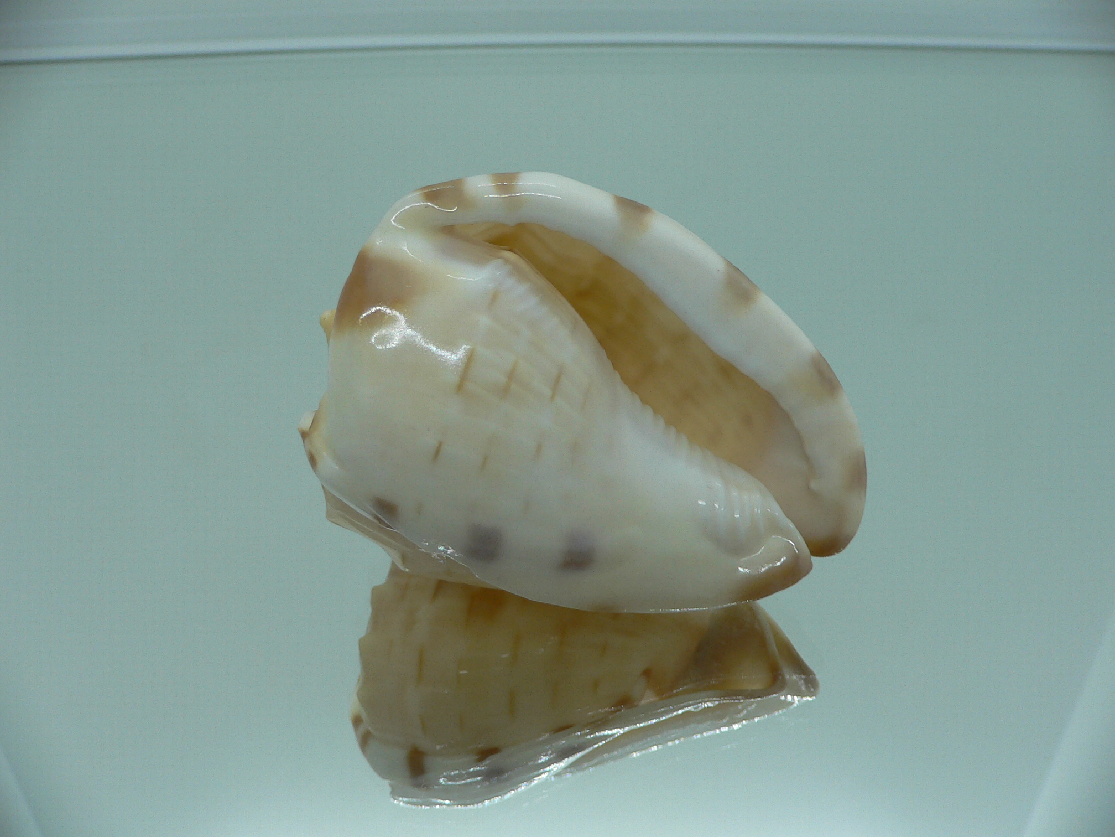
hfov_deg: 52.6
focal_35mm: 35
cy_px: 418
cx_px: 558
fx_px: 1127
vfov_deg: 40.7
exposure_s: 1/60
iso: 80
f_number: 2.8
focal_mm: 4.6
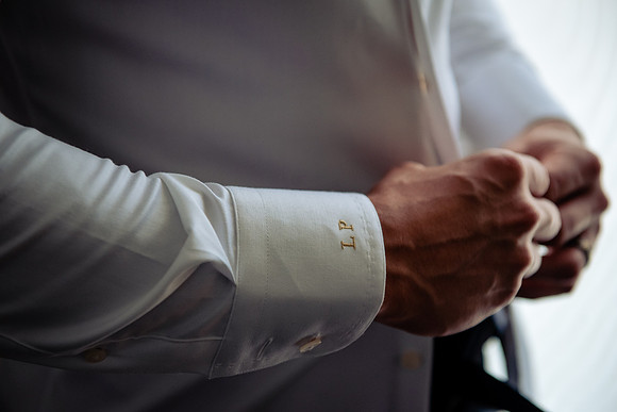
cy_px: 199
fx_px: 1265
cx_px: 297
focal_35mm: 74
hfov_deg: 27.4
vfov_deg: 18.5
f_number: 3.5
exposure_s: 1/250
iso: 1250
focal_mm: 70
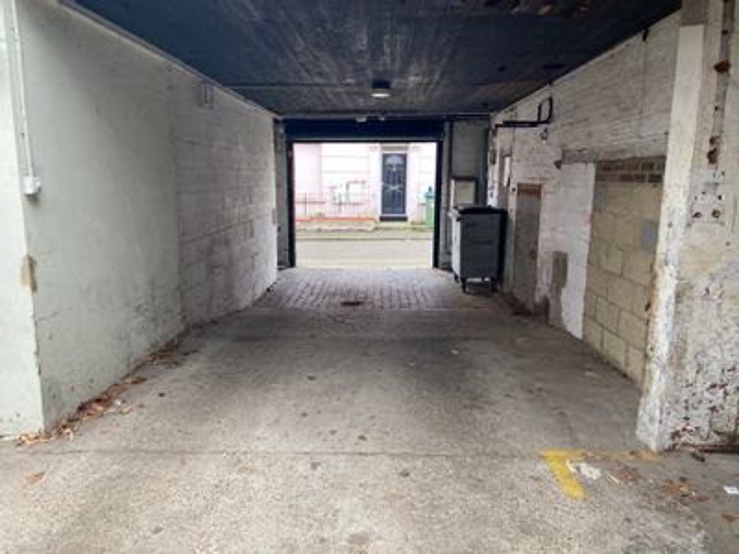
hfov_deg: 67.3
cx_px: 370
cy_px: 277
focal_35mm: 26
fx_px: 555
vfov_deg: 53.1
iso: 125
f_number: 1.8
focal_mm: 4.25
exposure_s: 1/121
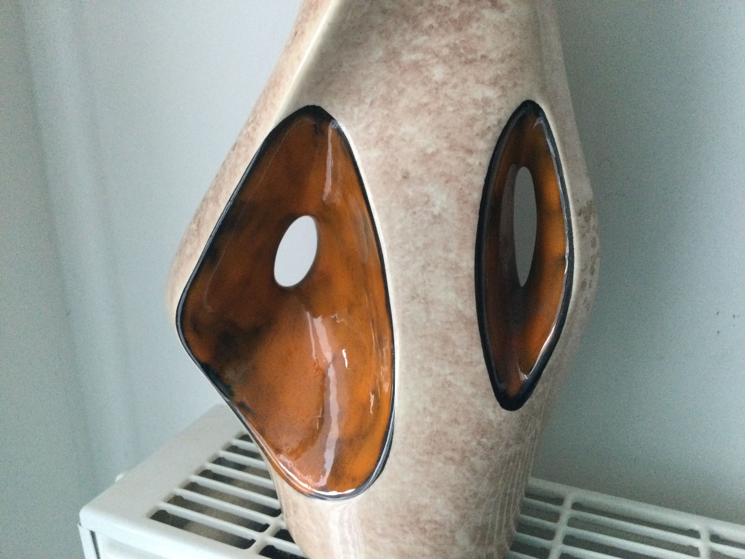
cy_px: 280
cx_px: 372
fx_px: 667
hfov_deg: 58.4
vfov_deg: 45.4
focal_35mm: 31
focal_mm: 3.3
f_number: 2.4
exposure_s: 1/25
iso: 200
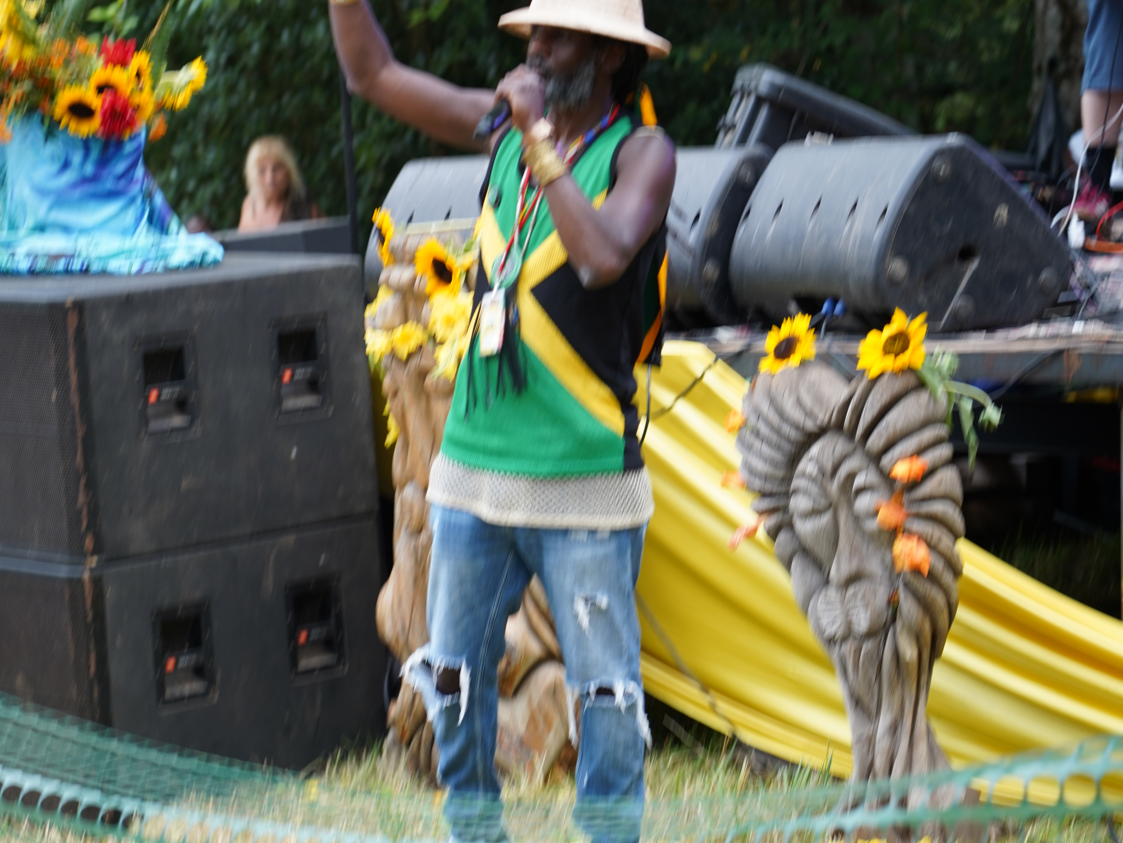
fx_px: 3698
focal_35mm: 114
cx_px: 528
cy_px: 422
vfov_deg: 13.0
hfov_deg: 17.3
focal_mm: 105
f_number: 4
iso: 500
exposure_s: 1/160
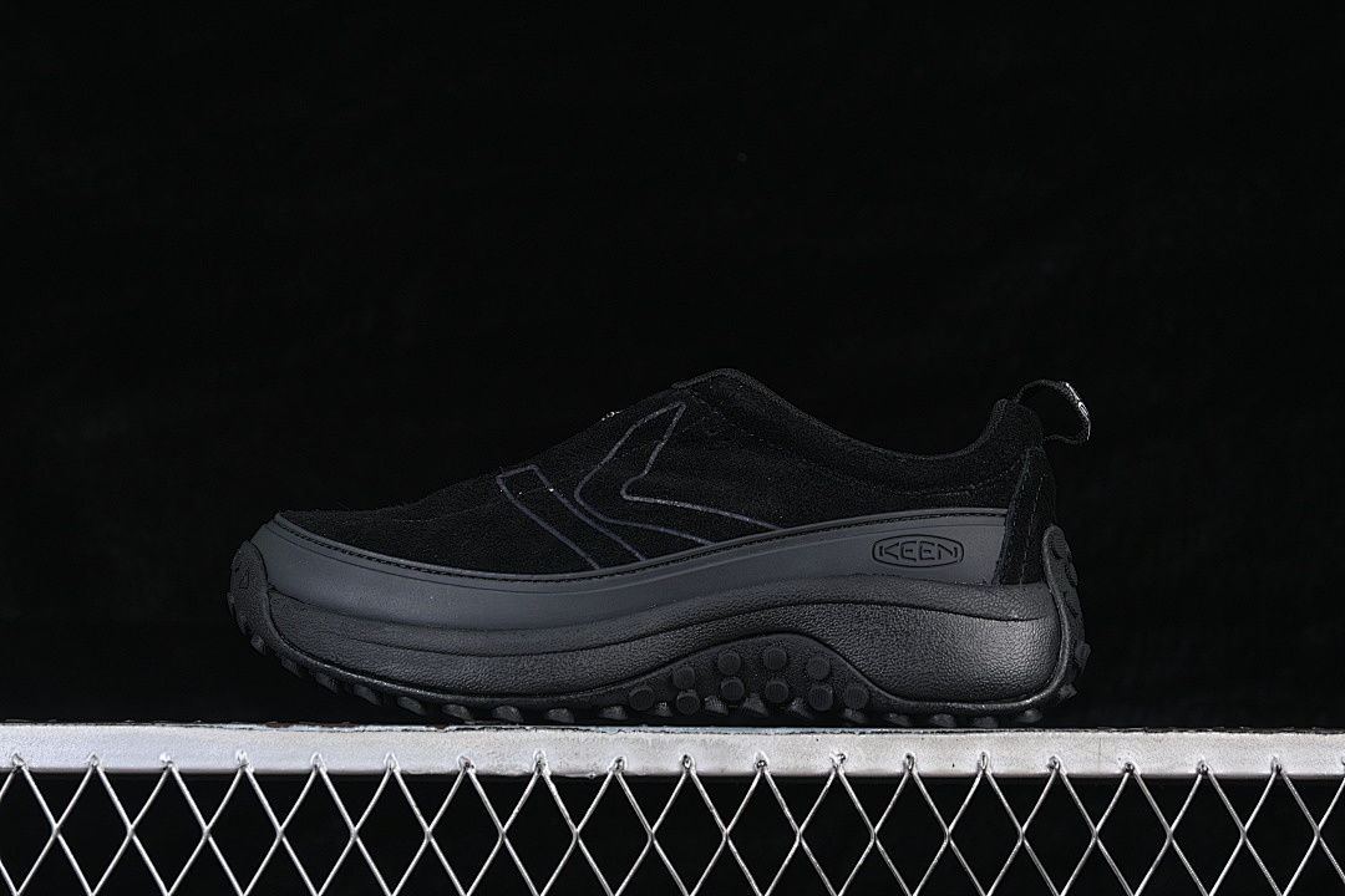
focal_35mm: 75
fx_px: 2802
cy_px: 448
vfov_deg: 18.2
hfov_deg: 27.0
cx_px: 672
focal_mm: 50
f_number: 6.3
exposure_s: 1/50
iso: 160
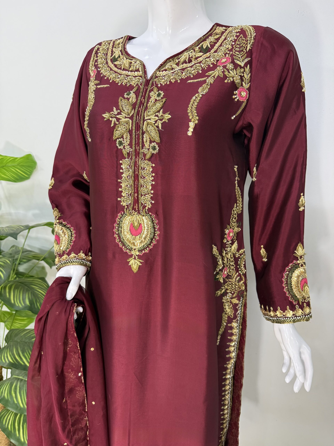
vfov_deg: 71.6
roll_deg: -0.7
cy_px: 223
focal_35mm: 24
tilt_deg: -18.3
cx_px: 167
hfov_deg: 56.8
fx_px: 309
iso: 250
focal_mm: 6.76
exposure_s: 1/50
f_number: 1.78
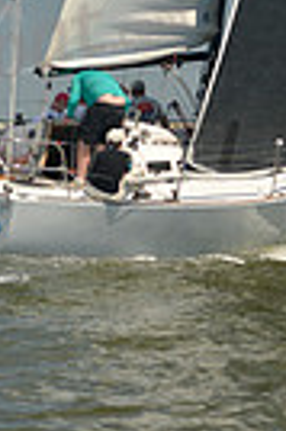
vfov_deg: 6.6
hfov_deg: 4.5
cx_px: 355
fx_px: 3632
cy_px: -473
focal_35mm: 304
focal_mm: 70
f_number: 4
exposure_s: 1/1250
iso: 200
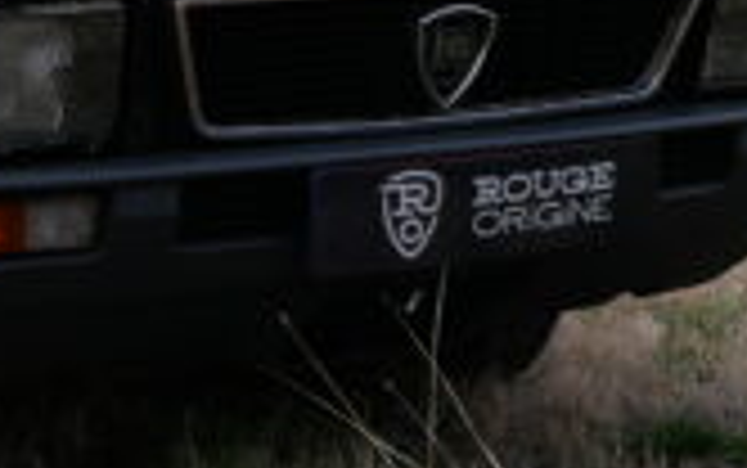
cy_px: 76
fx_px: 2648
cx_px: -230
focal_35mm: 130
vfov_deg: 10.1
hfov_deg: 15.3
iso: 200
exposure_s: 1/160
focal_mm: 17
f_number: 5
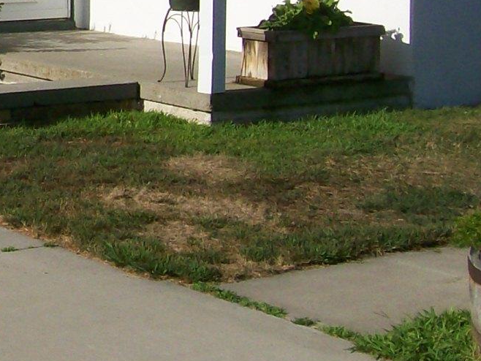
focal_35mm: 126
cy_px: -103
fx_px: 1751
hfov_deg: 14.6
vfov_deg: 11.5
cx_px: -243
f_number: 4.8
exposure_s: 1/1018
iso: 80
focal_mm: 6
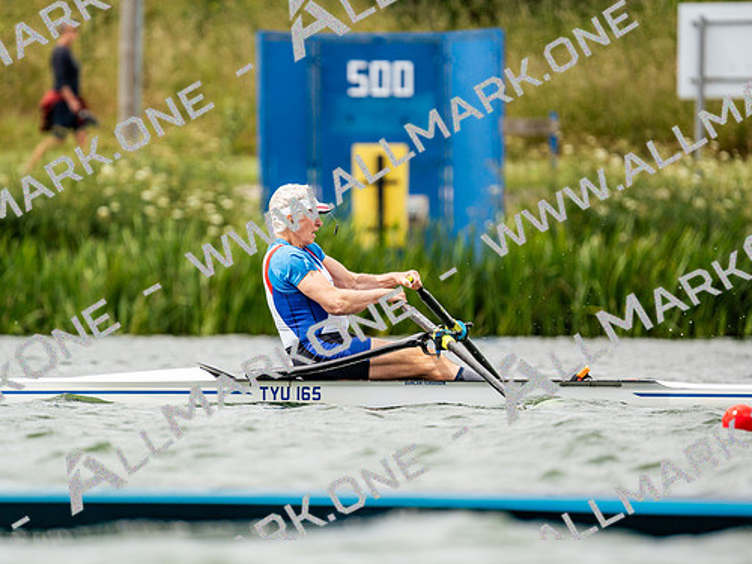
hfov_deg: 3.0
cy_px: 282
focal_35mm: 670
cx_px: 371
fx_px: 14555
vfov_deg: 2.2
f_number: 6.3
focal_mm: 600
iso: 400
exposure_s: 1/2000
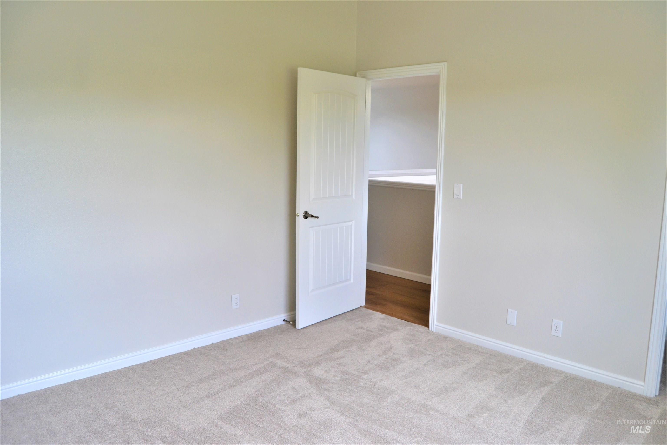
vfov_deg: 47.9
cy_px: 222
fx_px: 500
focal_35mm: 27
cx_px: 334
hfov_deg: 67.4
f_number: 4.5
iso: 400
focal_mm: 18
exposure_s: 1/80
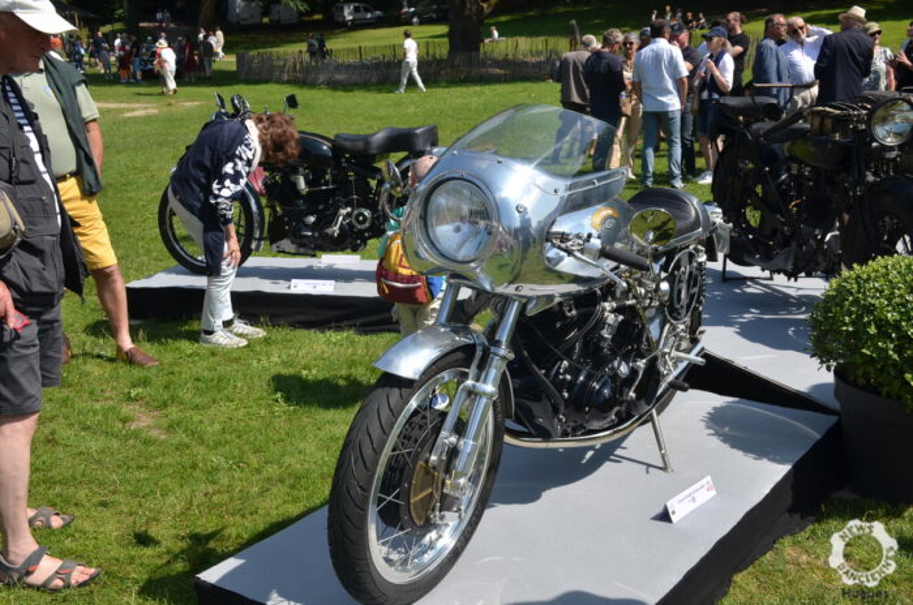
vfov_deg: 34.1
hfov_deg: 49.6
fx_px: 987
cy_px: 302
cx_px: 456
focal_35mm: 39
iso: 100
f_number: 9
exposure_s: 1/320
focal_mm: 26
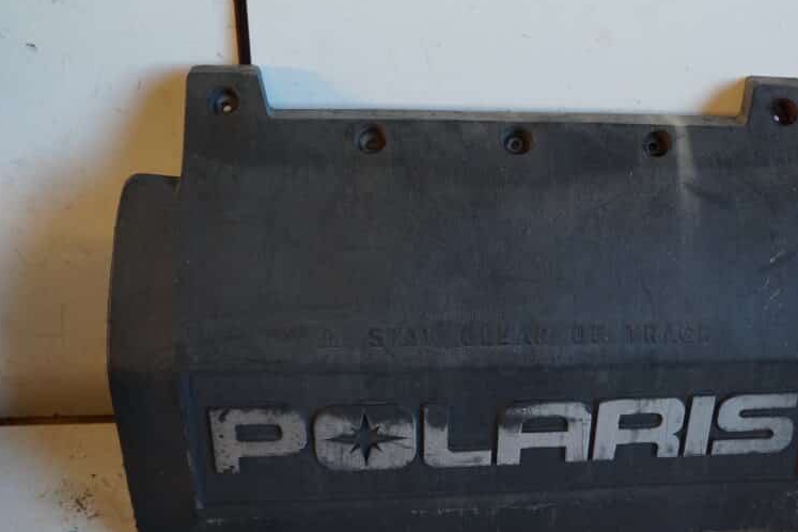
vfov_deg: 35.7
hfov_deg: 51.2
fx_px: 820
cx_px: 514
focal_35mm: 37
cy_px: 343
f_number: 4
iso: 500
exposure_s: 1/60
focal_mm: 18
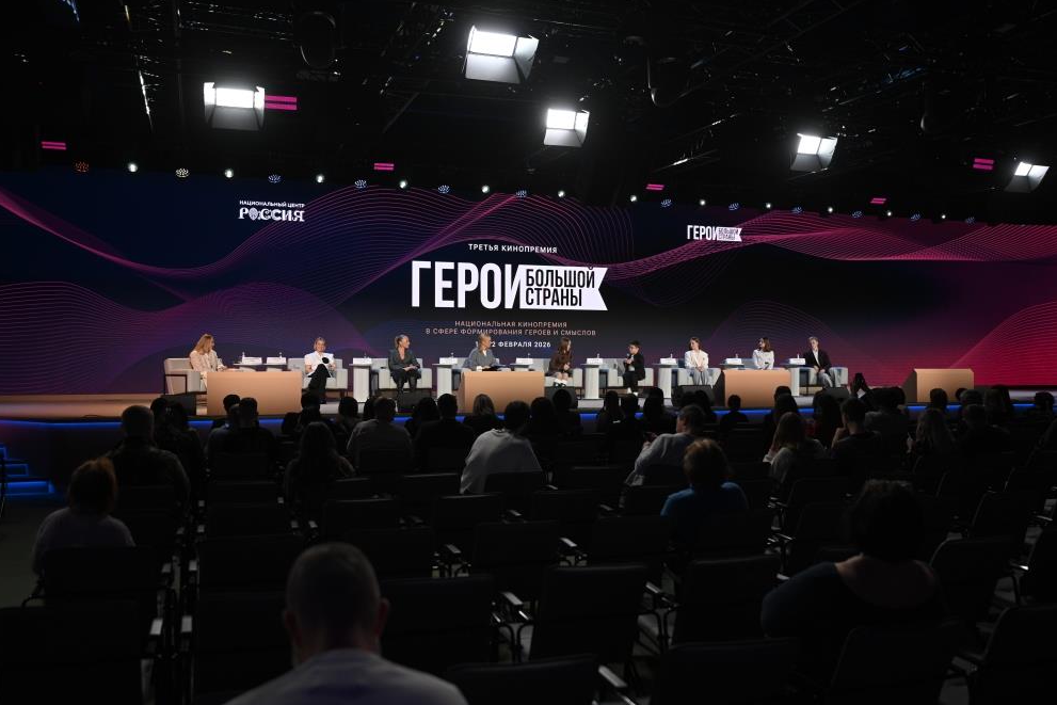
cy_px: 360
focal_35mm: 32
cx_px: 524
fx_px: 940
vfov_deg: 41.1
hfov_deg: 58.7
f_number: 2.8
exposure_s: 1/200
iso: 800
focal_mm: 31
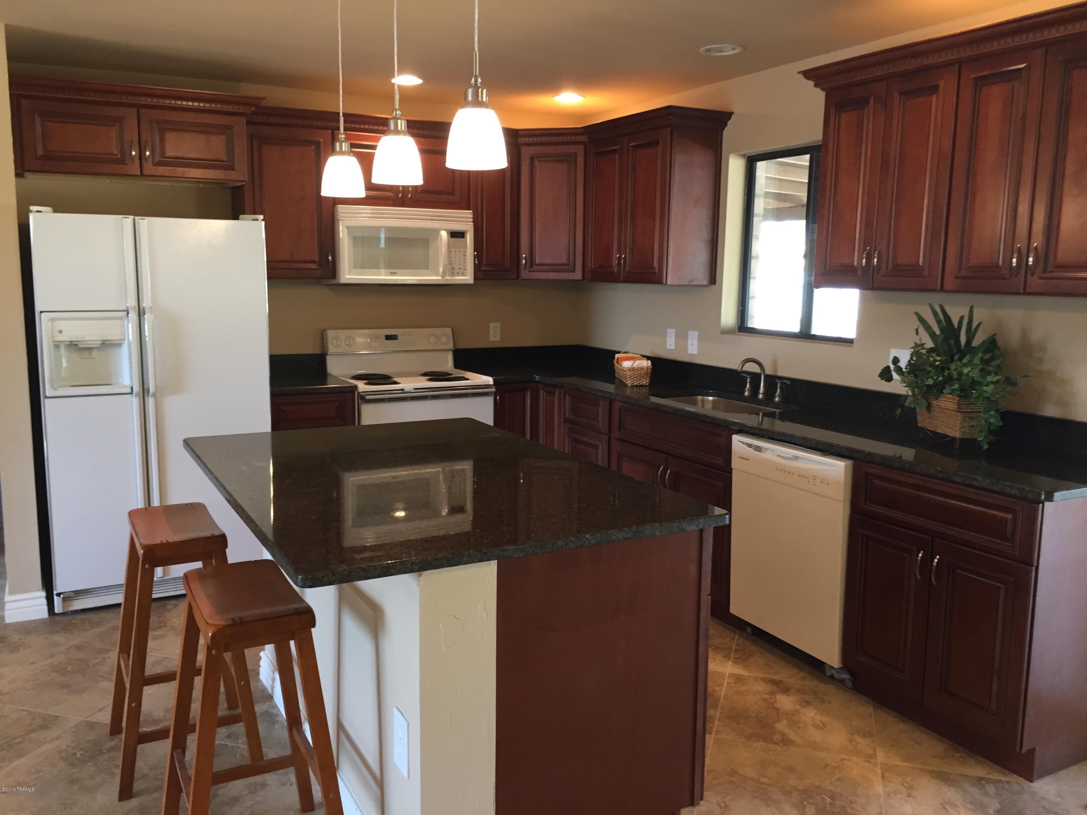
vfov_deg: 48.2
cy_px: 408
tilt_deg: -8.9
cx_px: 544
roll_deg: +0.1
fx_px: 911
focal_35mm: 29
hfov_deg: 61.7
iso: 100
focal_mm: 4.15
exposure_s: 1/30
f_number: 2.2
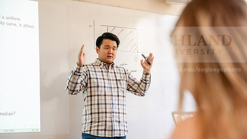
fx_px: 399
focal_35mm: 61
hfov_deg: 34.4
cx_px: 124
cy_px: 78
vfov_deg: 19.7
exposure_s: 1/200
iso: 1600
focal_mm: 58
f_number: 3.2
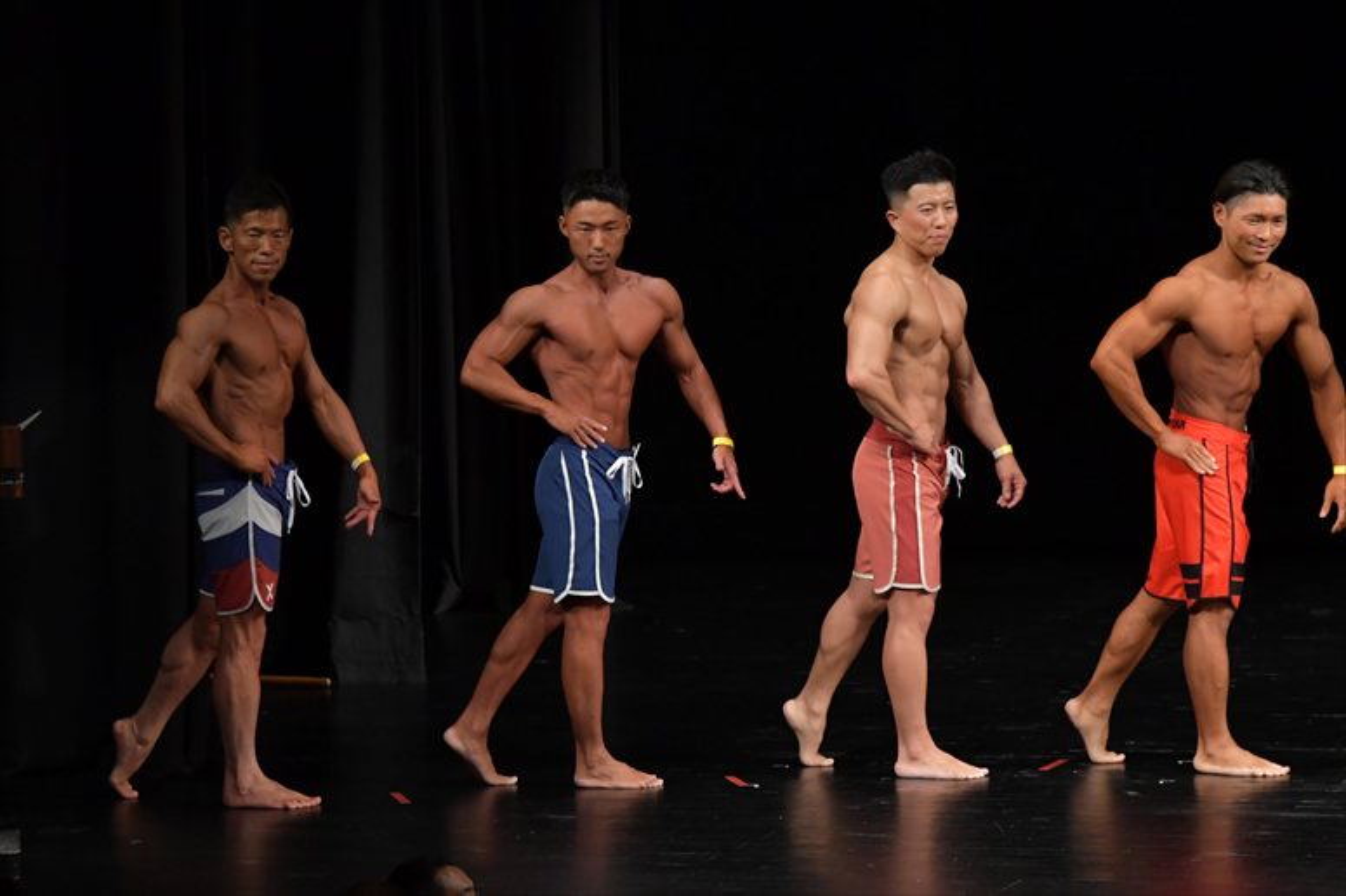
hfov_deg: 8.6
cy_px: 448
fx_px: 8969
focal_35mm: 240
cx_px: 673
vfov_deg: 5.7
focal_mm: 160
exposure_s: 1/400
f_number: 5.6
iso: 3200
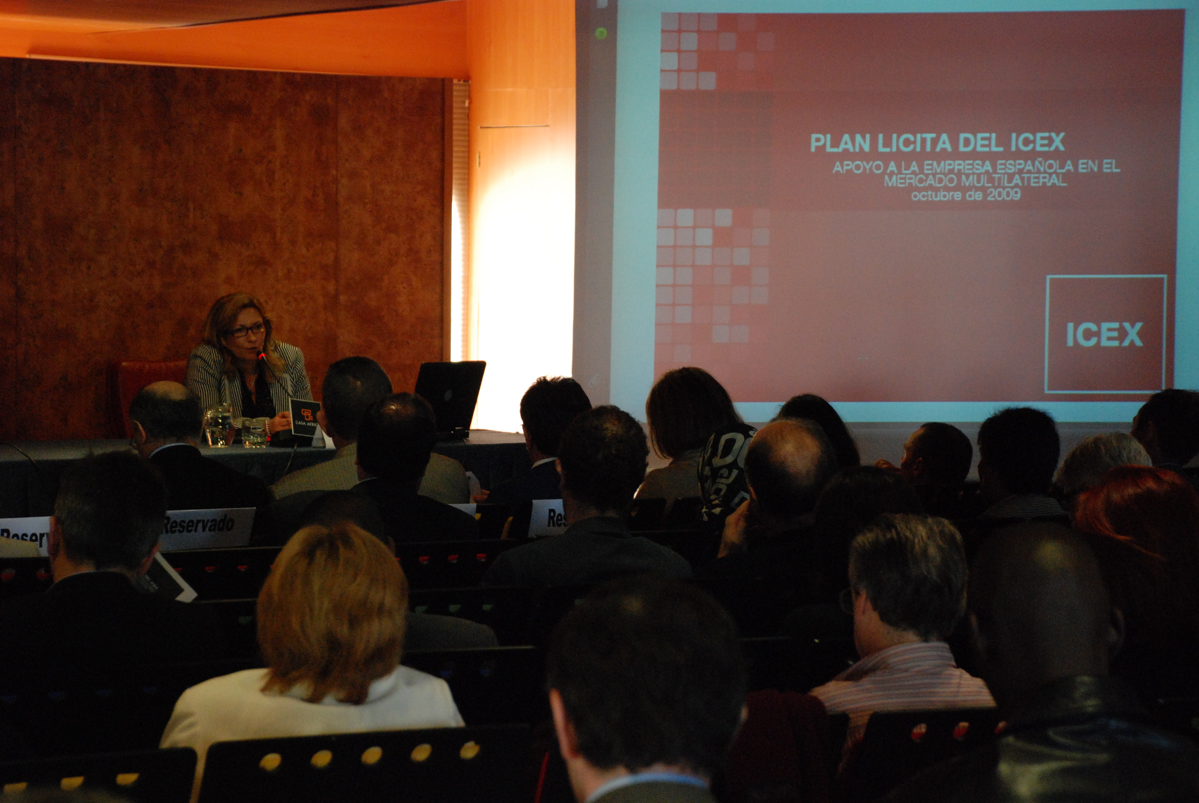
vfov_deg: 13.1
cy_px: 402
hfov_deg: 19.4
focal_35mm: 105
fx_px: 3501
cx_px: 600
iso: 1250
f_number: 5.6
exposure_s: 1/80
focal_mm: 70
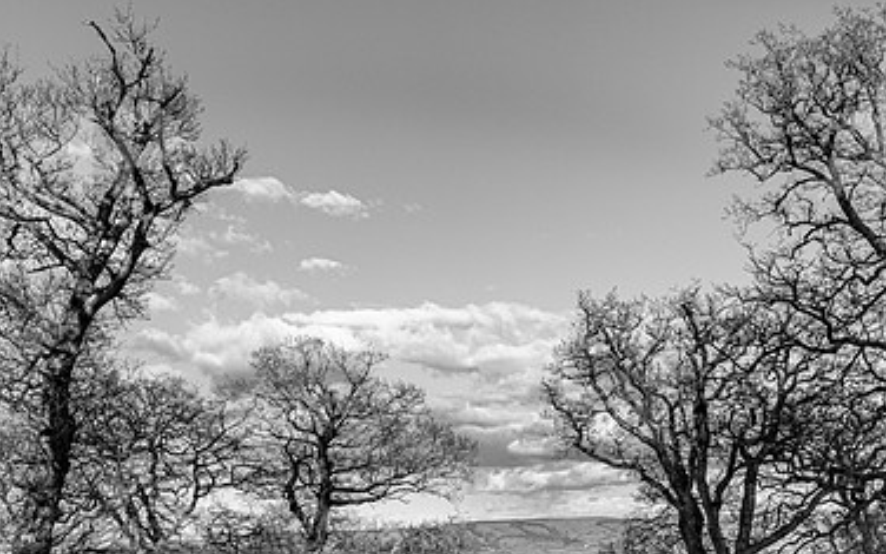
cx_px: 462
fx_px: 1111
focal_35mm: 46
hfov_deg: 43.5
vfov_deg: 27.9
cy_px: 333
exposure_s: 1/800
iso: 125
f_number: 5
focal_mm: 24
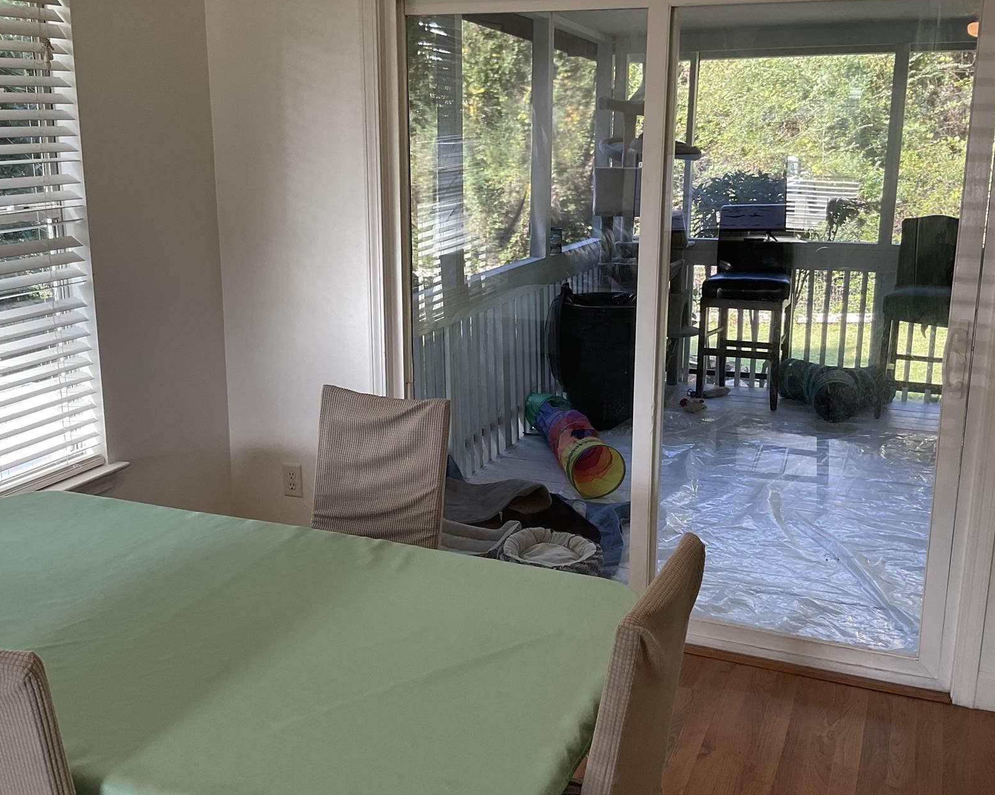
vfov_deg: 40.1
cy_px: 378
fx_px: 1089
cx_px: 490
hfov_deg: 49.1
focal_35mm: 37
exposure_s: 1/60
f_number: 1.8
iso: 40
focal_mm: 3
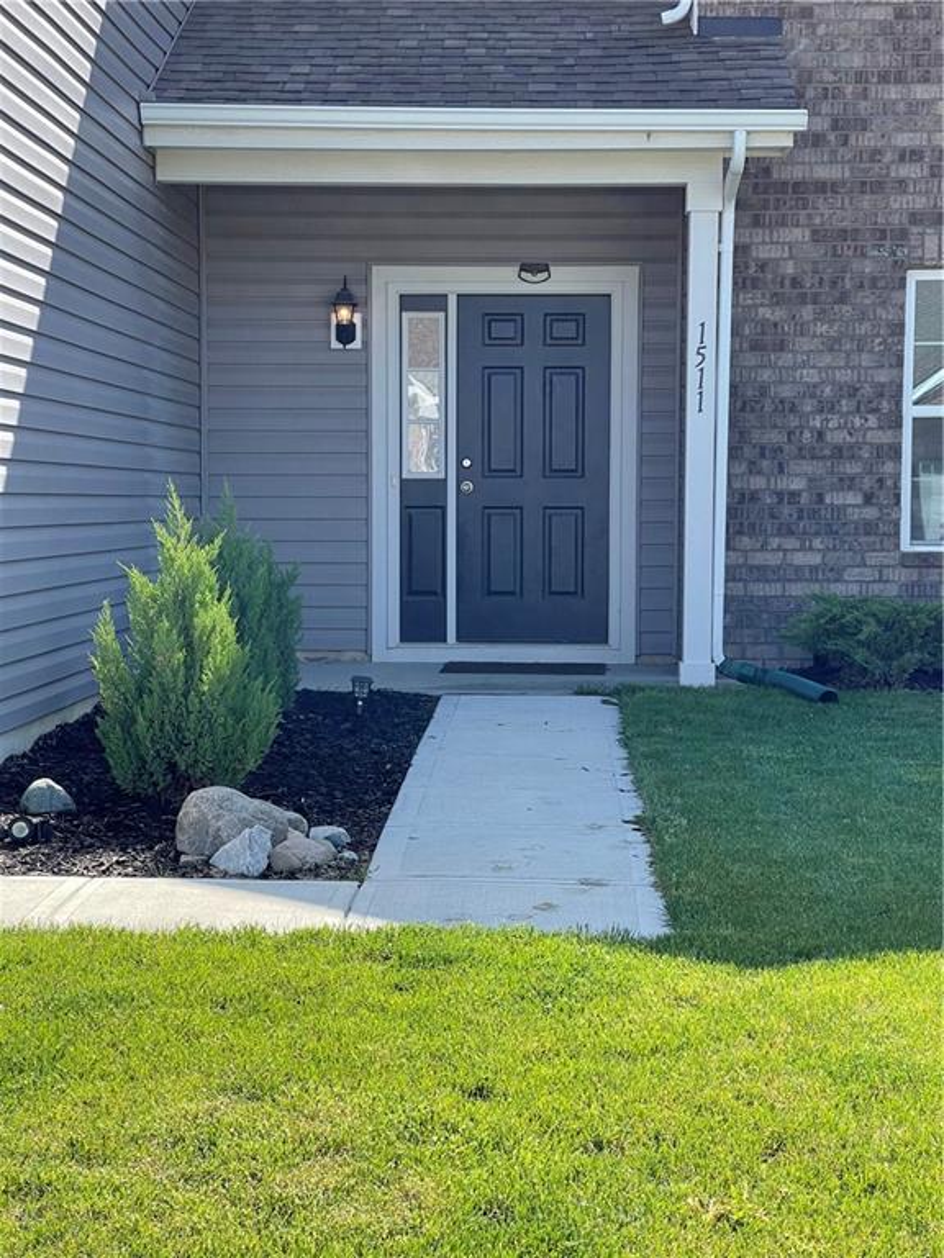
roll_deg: +0.0
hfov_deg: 22.9
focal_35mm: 64
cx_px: 472
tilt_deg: -2.7
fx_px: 2327
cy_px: 629
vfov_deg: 30.3
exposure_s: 1/547
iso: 20
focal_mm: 7.5
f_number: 2.2
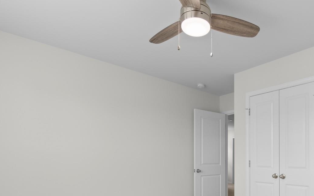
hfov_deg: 72.1
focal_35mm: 24
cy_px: 153
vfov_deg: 48.5
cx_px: 215
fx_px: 205
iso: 100
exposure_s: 1/8
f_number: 4.5
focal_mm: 10
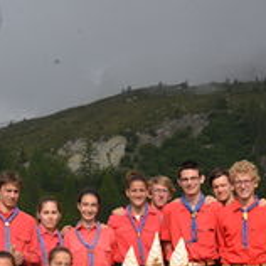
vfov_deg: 16.8
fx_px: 895
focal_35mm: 103
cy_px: 215
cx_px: 124
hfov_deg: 16.9
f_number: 16
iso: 2000
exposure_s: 1/1000
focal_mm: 32
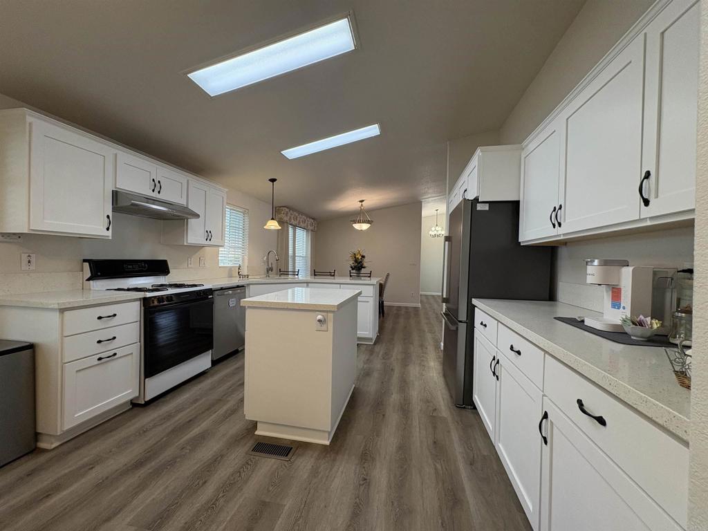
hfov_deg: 102.1
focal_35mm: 14
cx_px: 354
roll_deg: -0.6
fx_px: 286
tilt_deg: -0.9
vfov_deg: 85.7
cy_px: 266
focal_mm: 2.22
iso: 200
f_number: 2.2
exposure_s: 1/120
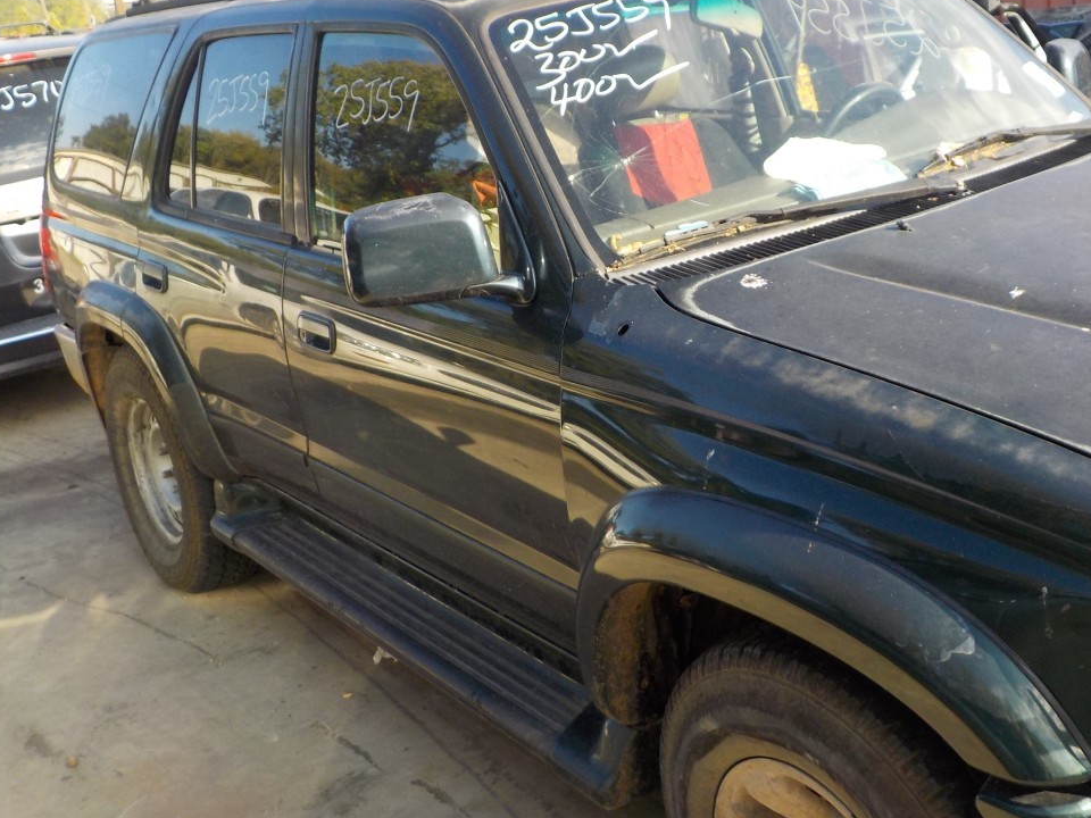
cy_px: 328
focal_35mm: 40
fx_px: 1261
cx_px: 646
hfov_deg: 46.6
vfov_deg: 35.8
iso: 125
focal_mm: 4.1
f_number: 3.3
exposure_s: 1/320
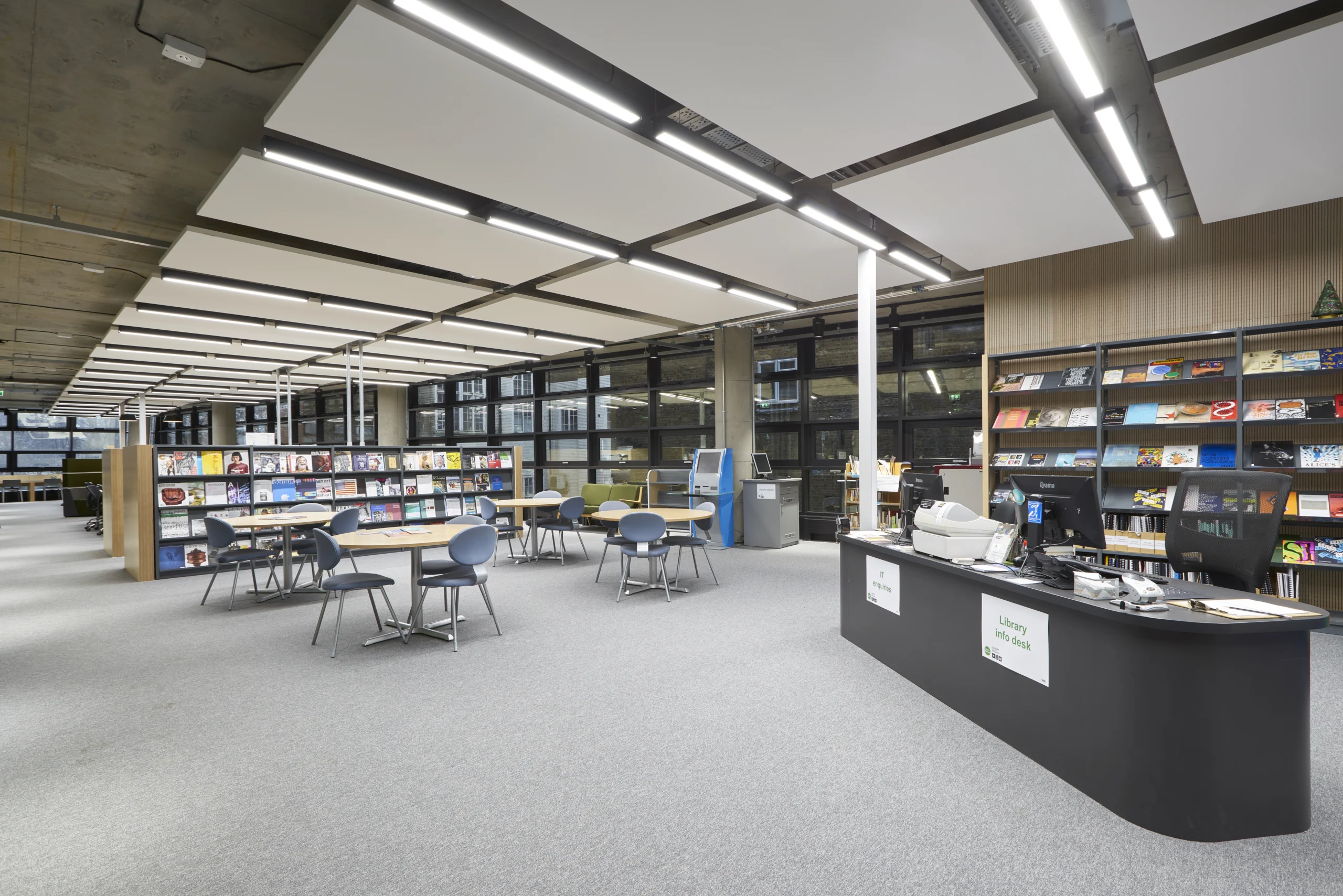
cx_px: 672
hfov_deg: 93.3
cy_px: 448
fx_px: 634
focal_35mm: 17
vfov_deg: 70.5
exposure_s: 1
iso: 100
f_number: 10
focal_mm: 17
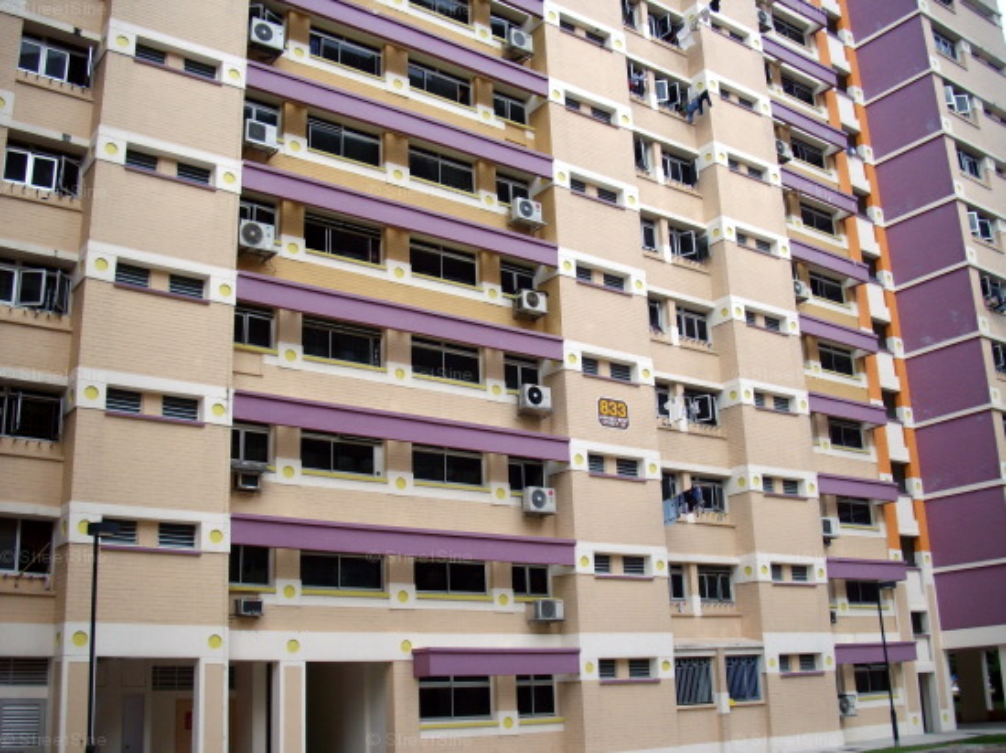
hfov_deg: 50.2
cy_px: 376
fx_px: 1075
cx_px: 503
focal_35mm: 37
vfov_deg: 38.6
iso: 80
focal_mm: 6.2
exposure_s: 1/320
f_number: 2.8
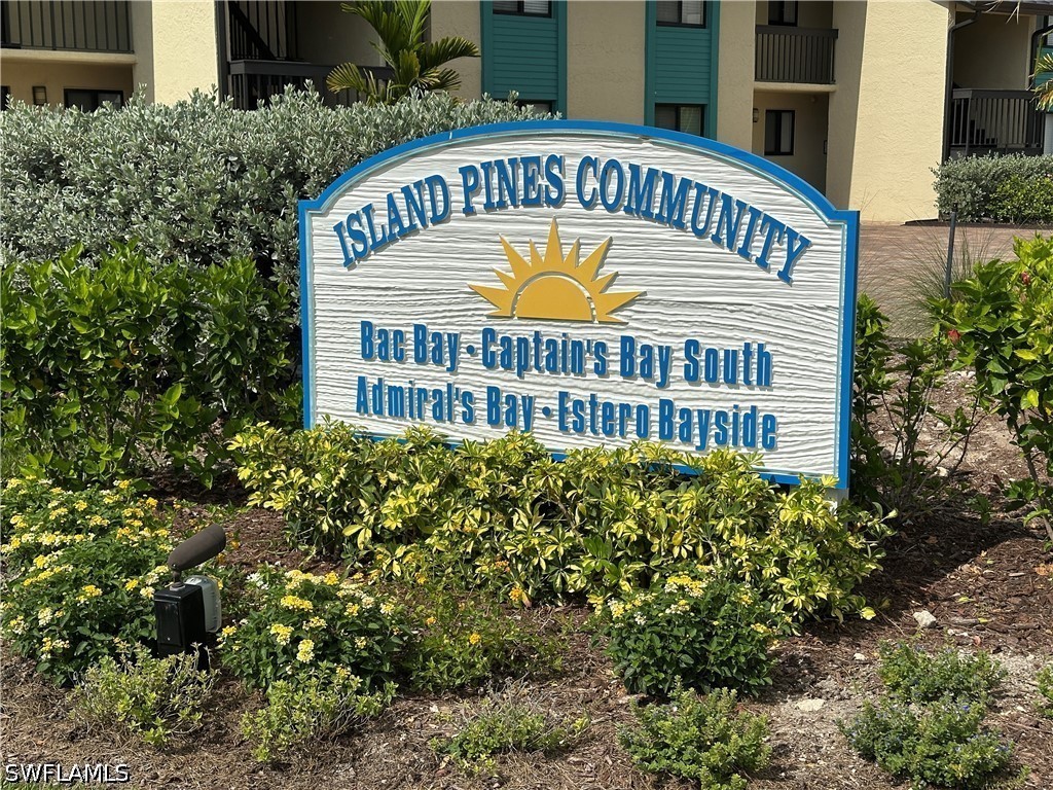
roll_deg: +0.0
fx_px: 1460
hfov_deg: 39.7
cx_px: 526
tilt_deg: -9.0
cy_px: 395
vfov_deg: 30.3
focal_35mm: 48
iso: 64
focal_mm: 6.86
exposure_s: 1/9804
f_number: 1.78
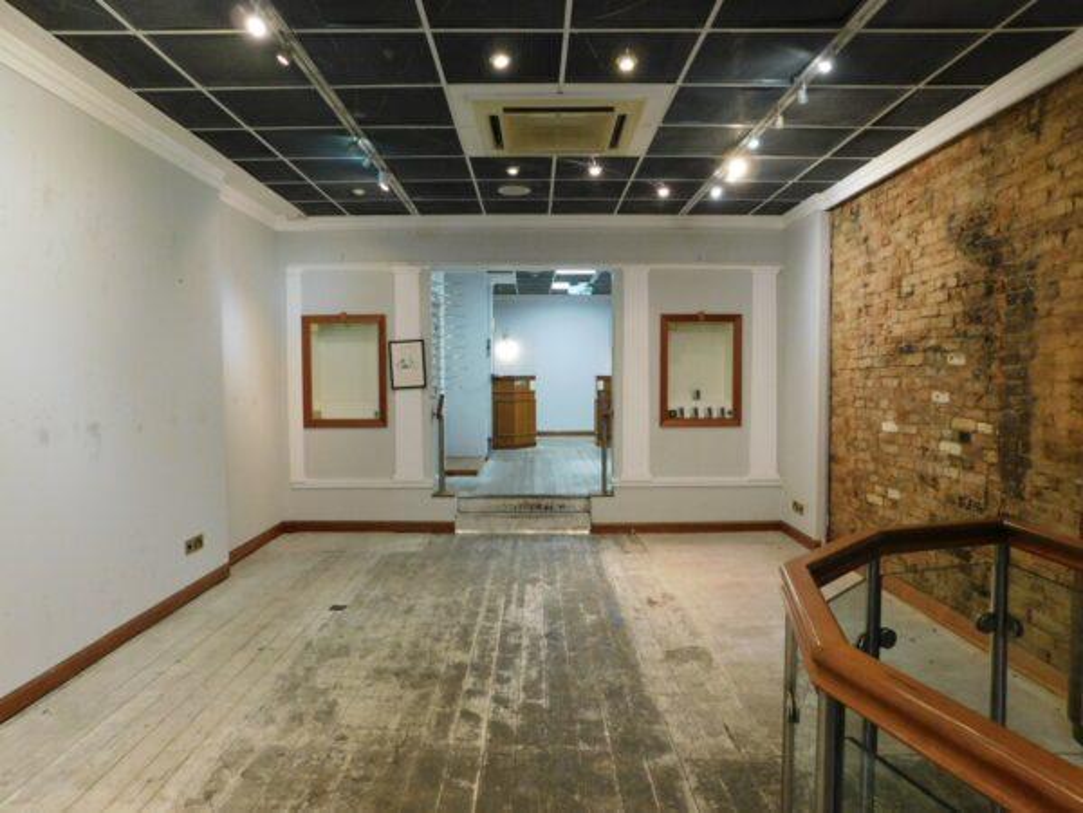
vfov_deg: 58.9
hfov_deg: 73.9
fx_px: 720
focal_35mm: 23
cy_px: 406
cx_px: 542
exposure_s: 1/30
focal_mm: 4
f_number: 3
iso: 360
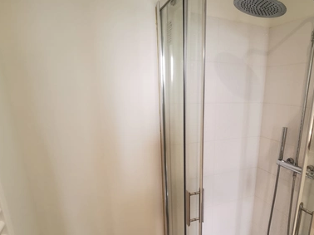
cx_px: 206
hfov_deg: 69.9
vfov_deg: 56.0
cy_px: 149
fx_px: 218
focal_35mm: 24
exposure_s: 1/33.3
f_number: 2.2
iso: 160
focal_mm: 2.26
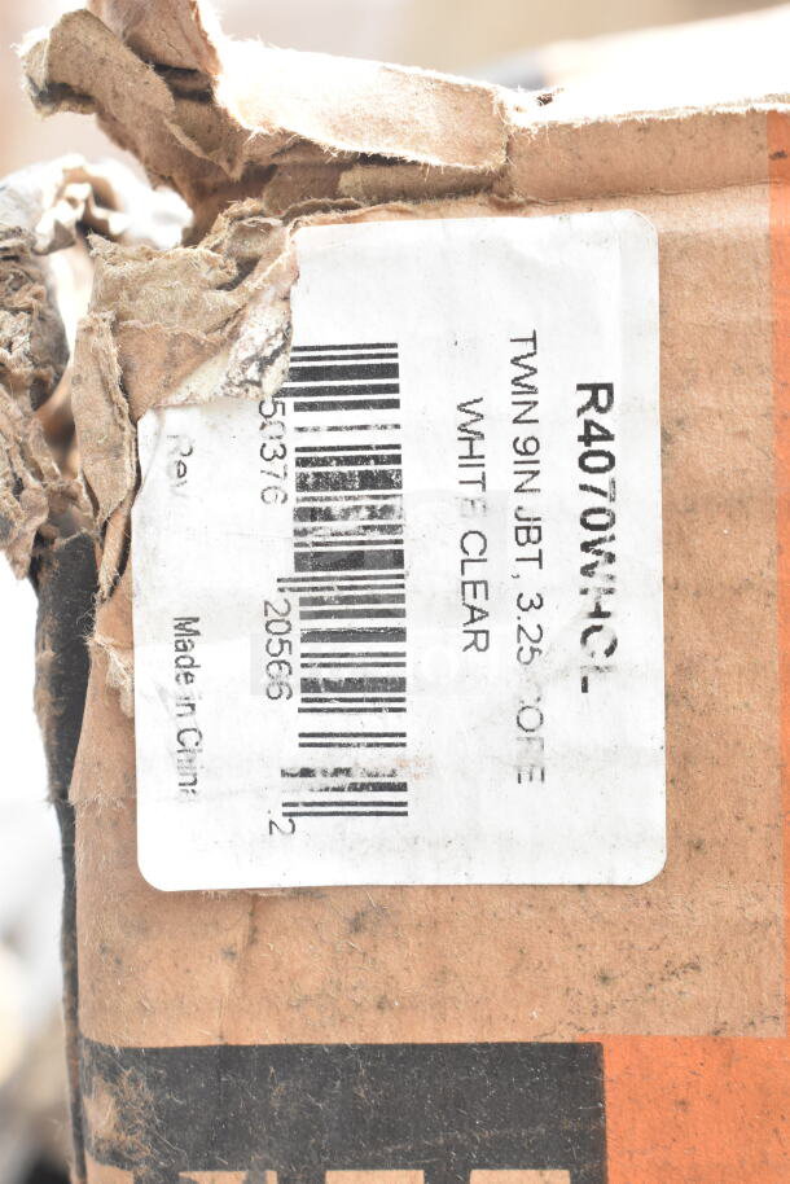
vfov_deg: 28.1
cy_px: 592
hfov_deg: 18.9
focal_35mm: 72
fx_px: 2368
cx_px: 395
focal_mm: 48
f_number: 10
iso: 1600
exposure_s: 1/400
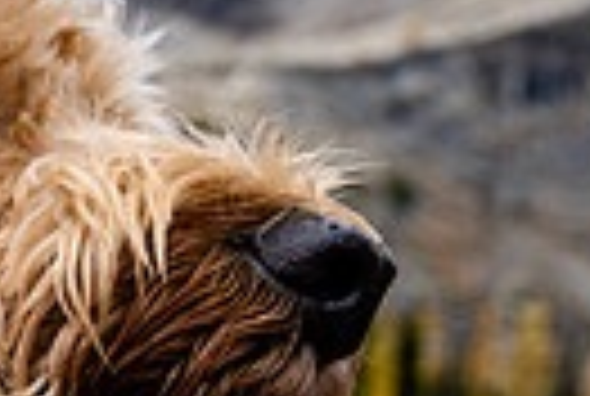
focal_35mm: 106
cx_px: -631
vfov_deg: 13.0
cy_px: 259
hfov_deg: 15.1
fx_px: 1741
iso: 100
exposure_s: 1/100
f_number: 5.6
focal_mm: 24
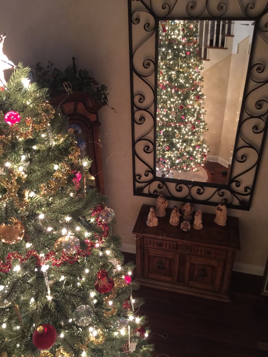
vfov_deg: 61.7
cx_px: 134
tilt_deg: -30.6
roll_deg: +0.9
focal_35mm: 29
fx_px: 299
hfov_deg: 48.2
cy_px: 178
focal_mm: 4.15
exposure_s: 1/4
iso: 80
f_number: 2.2
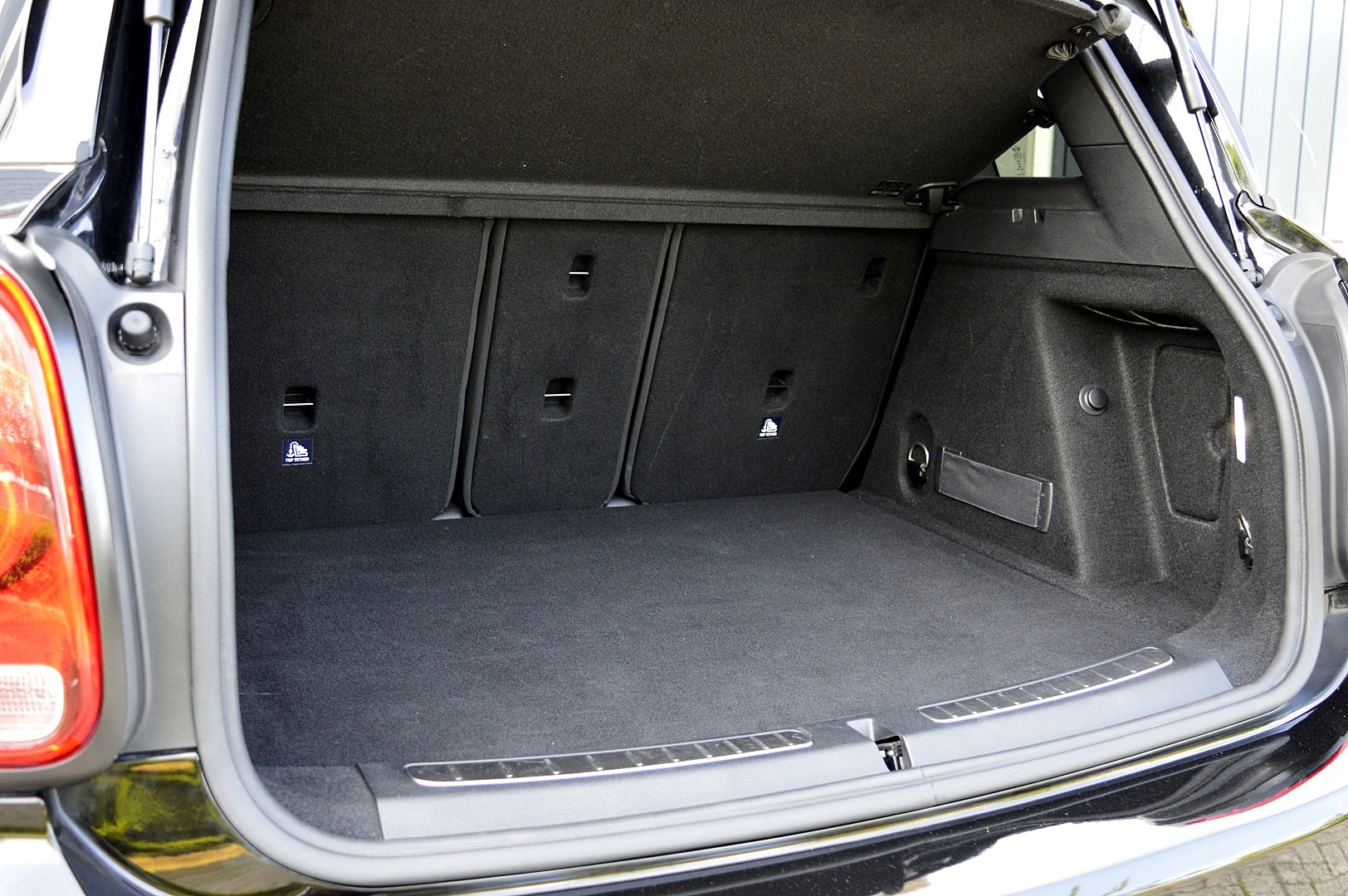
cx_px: 674
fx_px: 1291
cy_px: 448
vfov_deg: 38.3
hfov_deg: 55.1
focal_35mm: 34
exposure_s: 1/60
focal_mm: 23
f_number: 4.5
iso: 800
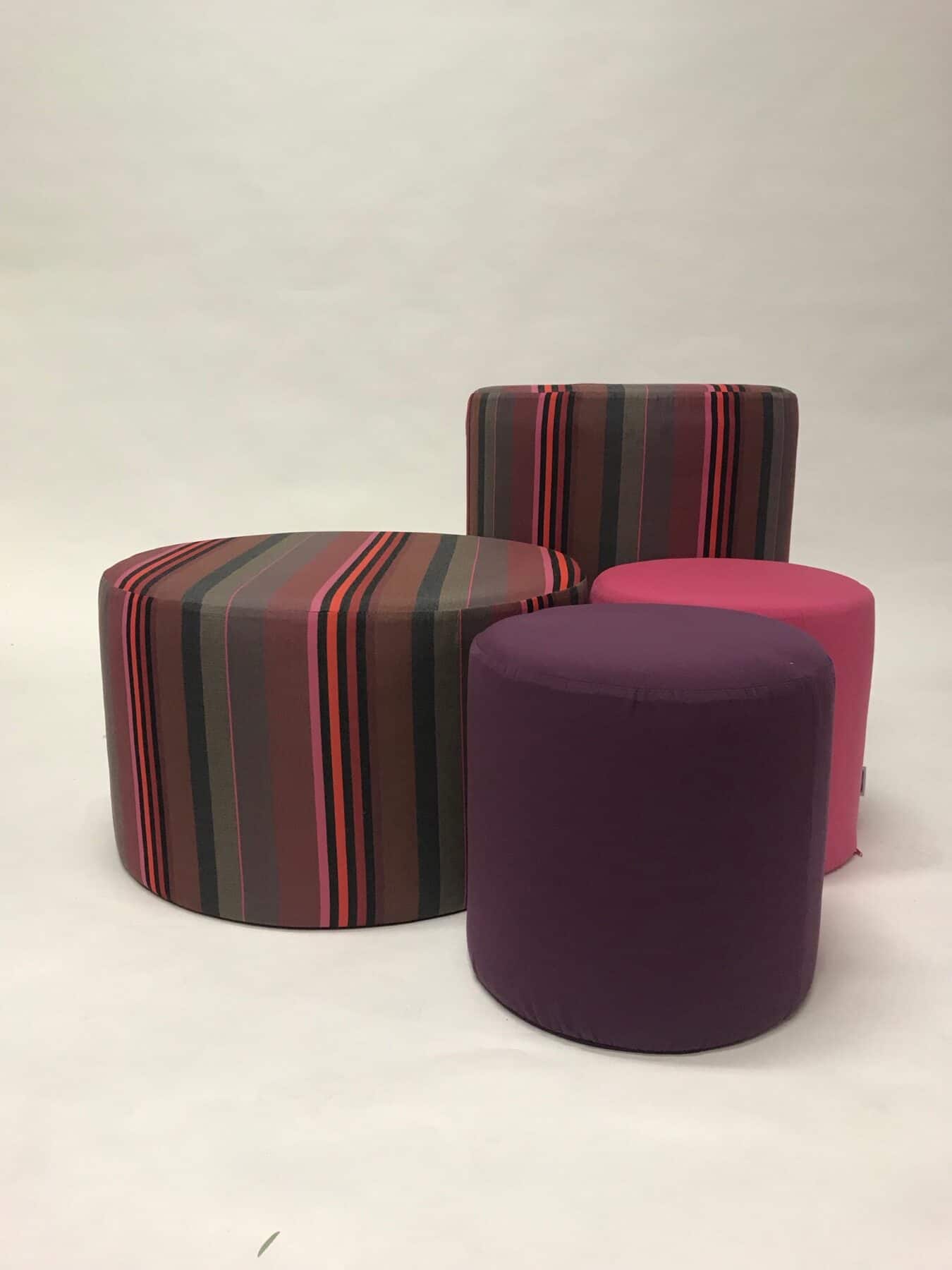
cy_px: 635
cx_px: 476
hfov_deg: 49.7
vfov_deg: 63.4
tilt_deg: -11.7
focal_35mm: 28
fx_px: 1027
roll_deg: -0.7
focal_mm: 3.99
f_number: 1.8
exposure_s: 1/20
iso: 40
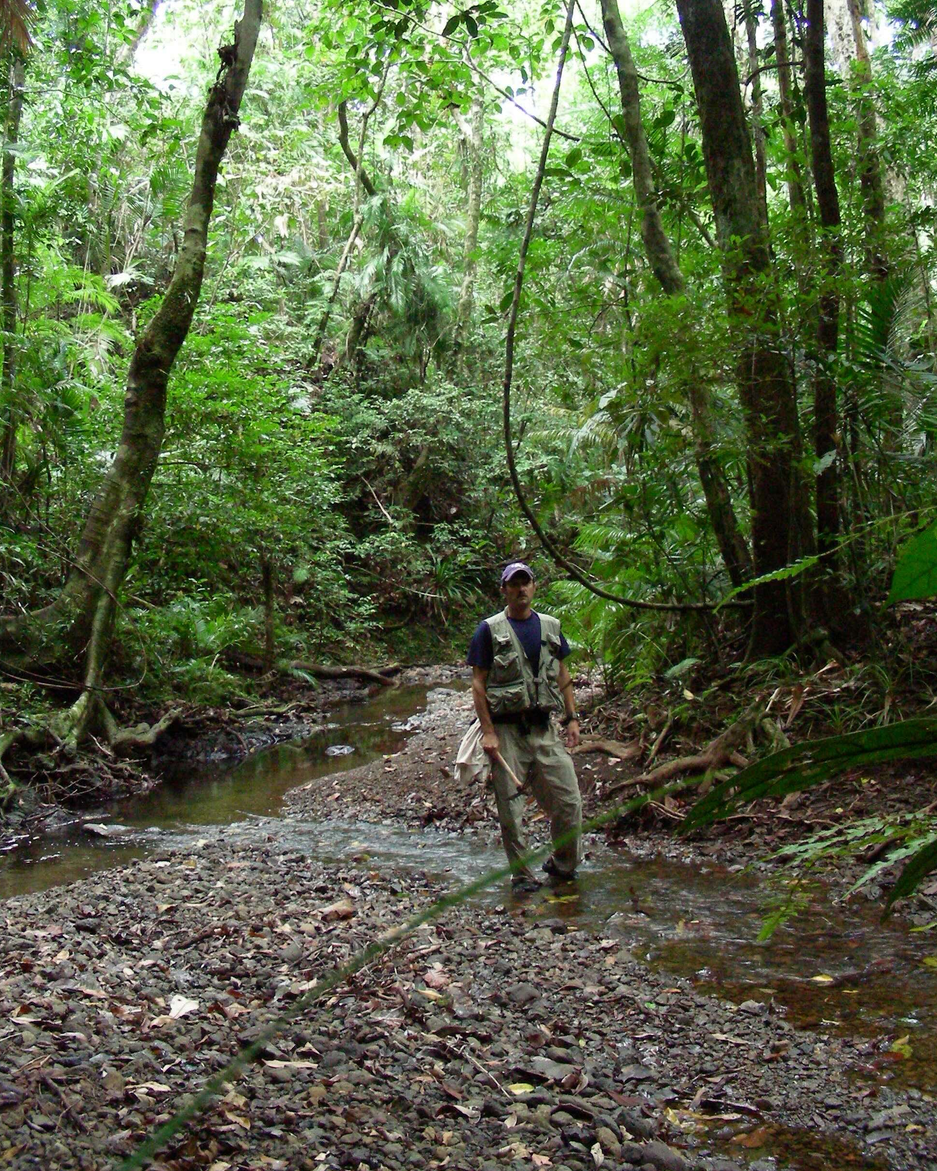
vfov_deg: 42.9
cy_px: 539
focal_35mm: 43
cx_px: 463
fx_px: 1491
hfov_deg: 34.9
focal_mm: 6.3
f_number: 3.5
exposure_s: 1/20
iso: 400
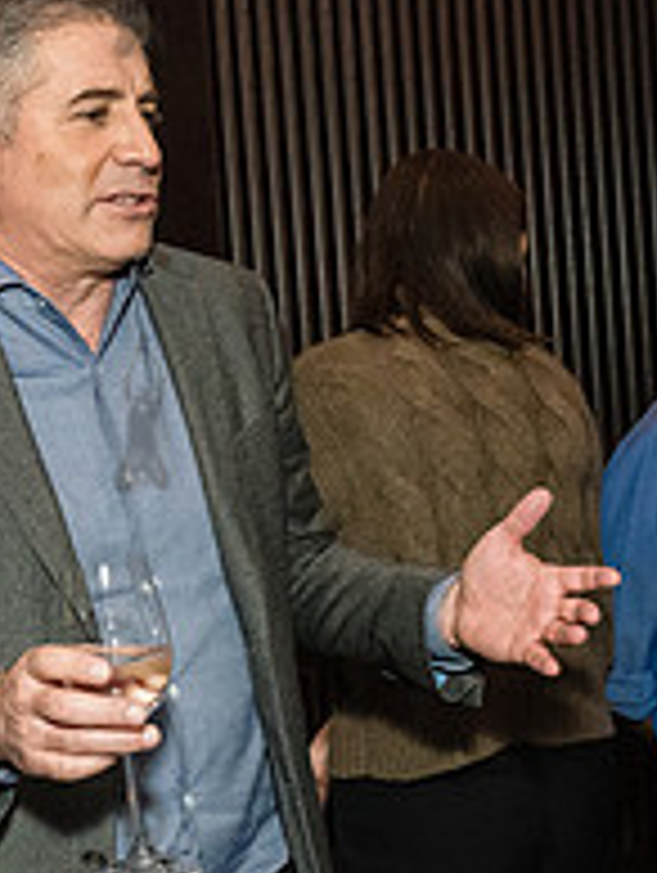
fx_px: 1742
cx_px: 140
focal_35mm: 69
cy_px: 412
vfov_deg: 28.1
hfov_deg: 21.1
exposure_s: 1/200
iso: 6400
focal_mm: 24
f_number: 4
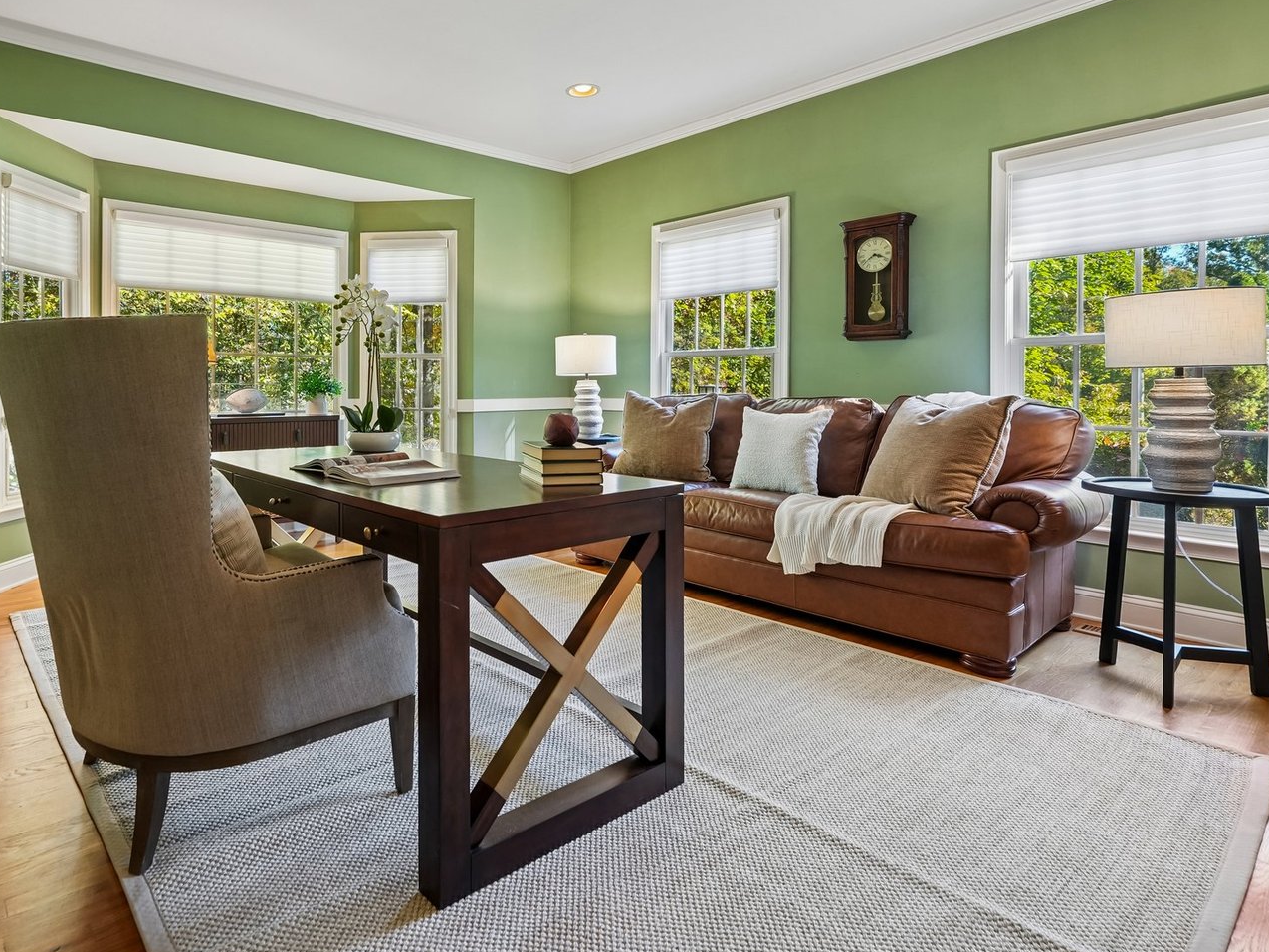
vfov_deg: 67.7
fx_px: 696
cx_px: 468
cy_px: 361
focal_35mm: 19
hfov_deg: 82.9
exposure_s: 1/8
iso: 250
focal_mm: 14
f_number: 6.3
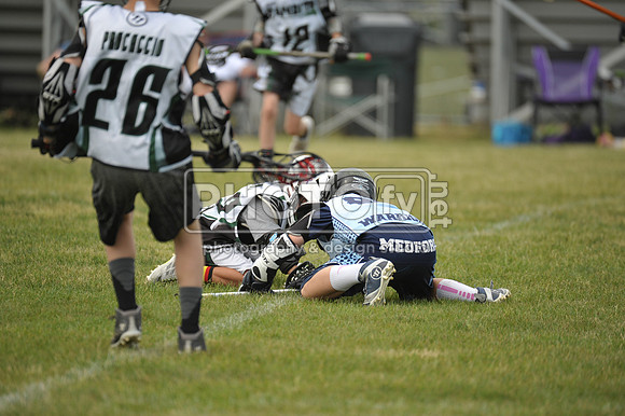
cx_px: 312
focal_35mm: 400
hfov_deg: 5.2
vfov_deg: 3.4
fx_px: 6940
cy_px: 208
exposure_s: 1/2500
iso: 800
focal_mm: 400
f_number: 4
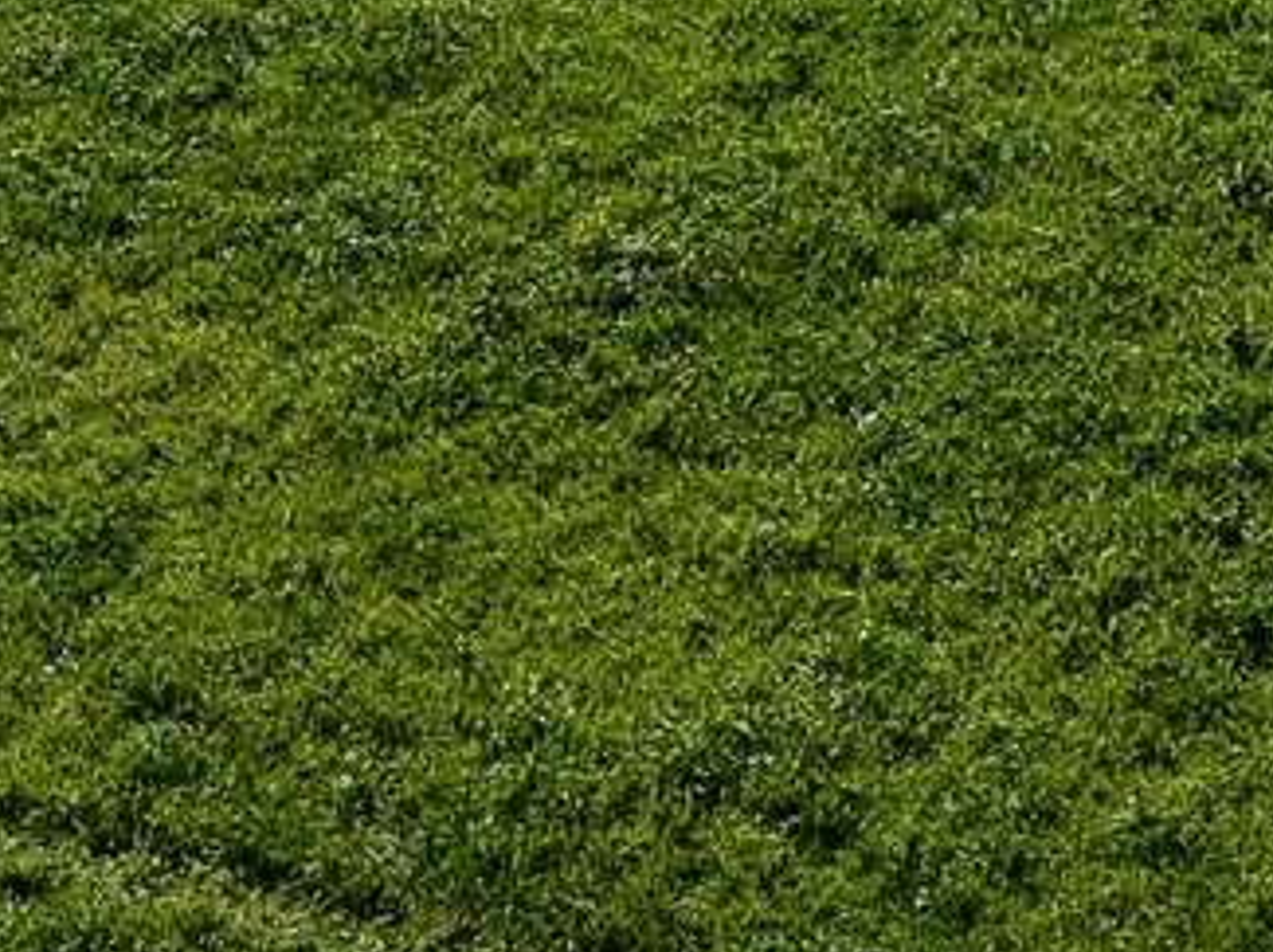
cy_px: -1410
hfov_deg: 13.8
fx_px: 5216
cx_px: 1050
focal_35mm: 142
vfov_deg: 9.2
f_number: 1.8
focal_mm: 8.67
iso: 200
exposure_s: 1/6000
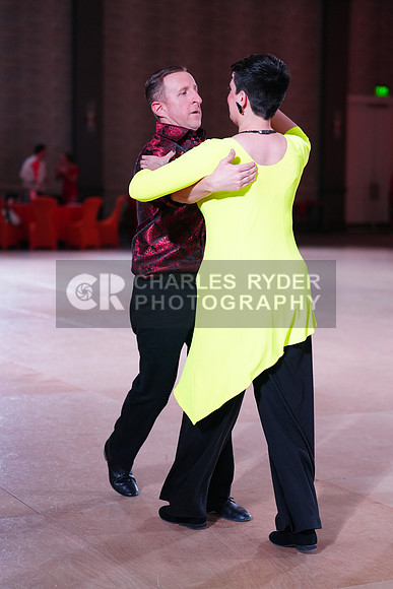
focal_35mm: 76
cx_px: 196
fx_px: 1244
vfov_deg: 26.6
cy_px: 294
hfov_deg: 18.0
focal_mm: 76
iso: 2000
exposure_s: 1/500
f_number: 2.8
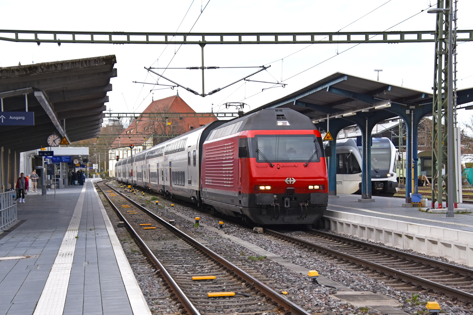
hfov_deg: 23.4
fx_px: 1143
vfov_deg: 15.7
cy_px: 158
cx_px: 236
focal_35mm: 87
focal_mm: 58
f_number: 5
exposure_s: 1/1250
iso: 400
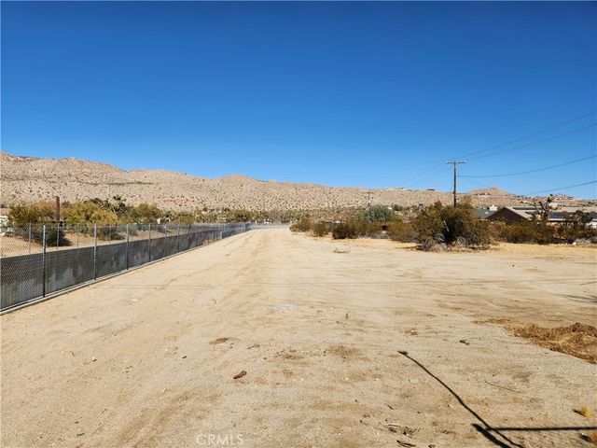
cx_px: 298
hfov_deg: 73.9
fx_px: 397
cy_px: 224
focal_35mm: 23
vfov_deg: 58.9
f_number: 1.8
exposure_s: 1/2897
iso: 20
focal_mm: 5.4
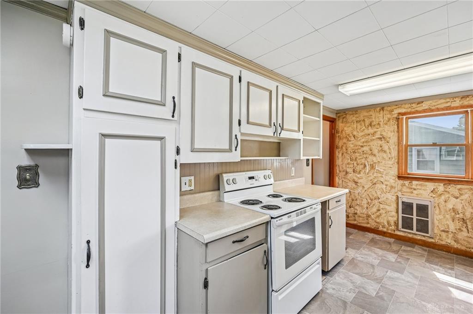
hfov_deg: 98.6
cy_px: 157
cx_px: 236
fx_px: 203
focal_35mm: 16
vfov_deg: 75.4
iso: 400
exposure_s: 1/125
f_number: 4
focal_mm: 15.5
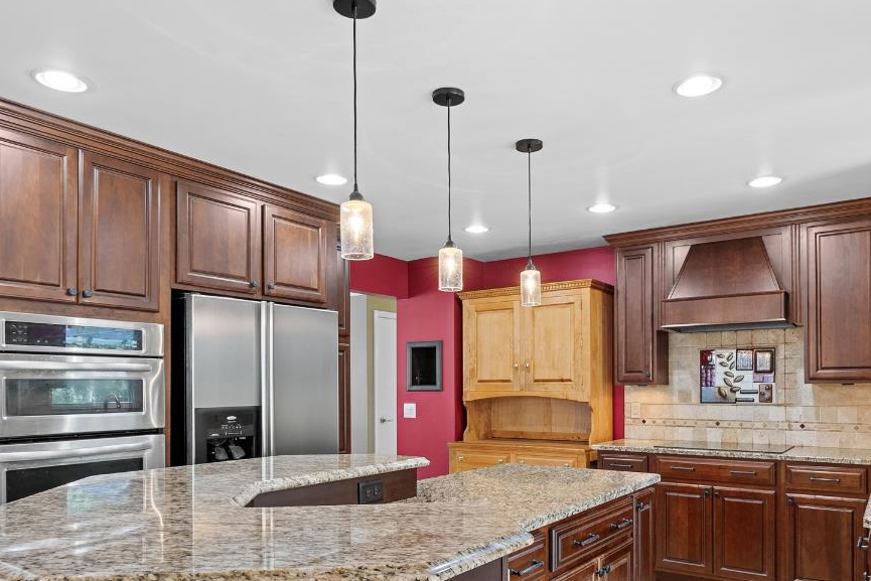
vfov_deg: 48.7
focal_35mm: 26
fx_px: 629
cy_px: 387
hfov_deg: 69.3
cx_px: 468
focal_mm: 10
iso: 400
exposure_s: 1/1.67
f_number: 6.3
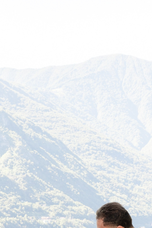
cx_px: 87
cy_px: 275
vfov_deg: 15.9
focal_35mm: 124
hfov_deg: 11.0
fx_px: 786
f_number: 6.3
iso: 250
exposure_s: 1/250
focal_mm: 44
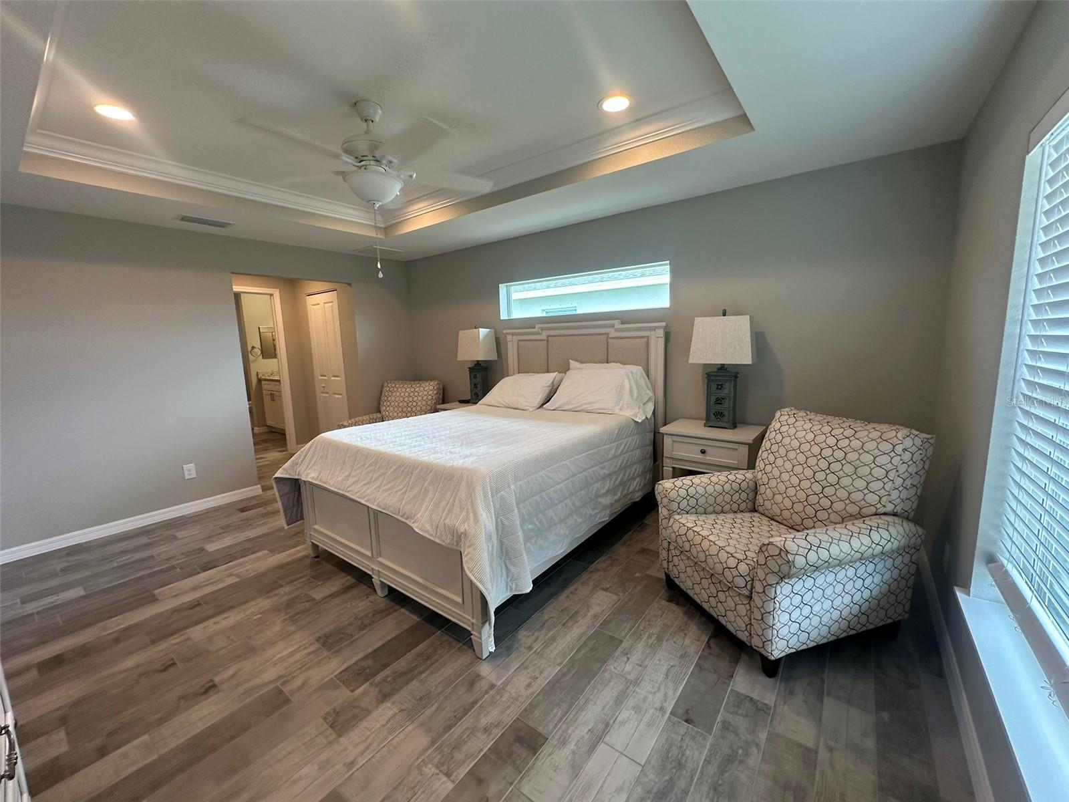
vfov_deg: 85.7
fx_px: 432
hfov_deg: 102.1
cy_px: 401
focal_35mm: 14
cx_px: 534
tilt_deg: -7.0
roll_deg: +1.3
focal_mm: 2.22
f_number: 2.2
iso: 125
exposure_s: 1/120
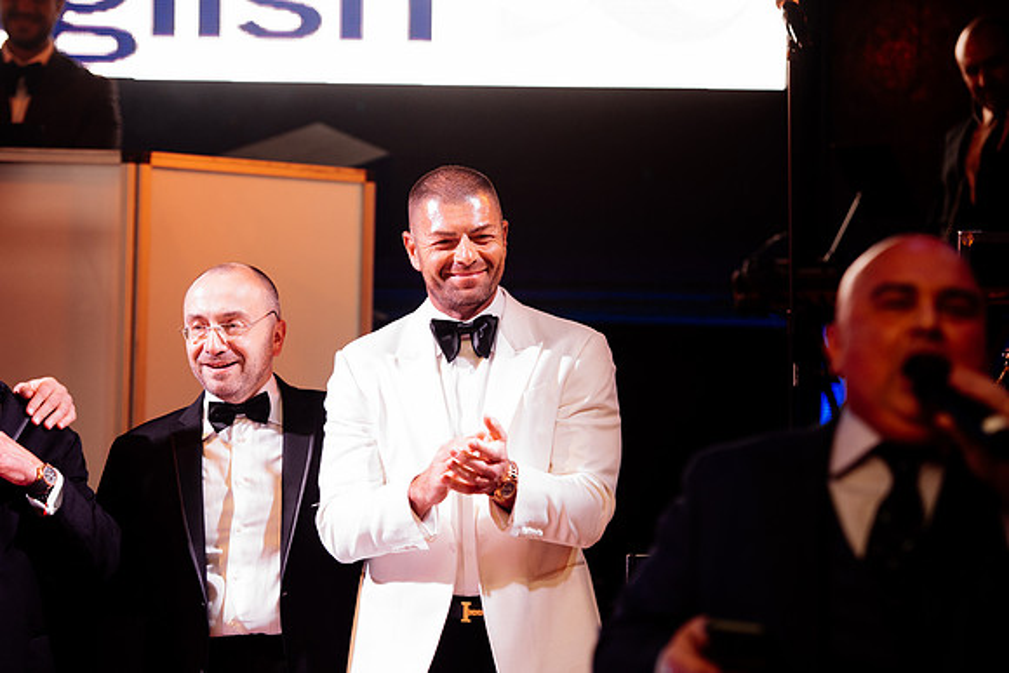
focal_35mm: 120
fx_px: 3364
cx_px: 504
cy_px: 336
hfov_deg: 17.1
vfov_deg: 11.4
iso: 2000
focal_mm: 120
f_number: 3.5
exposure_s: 1/200
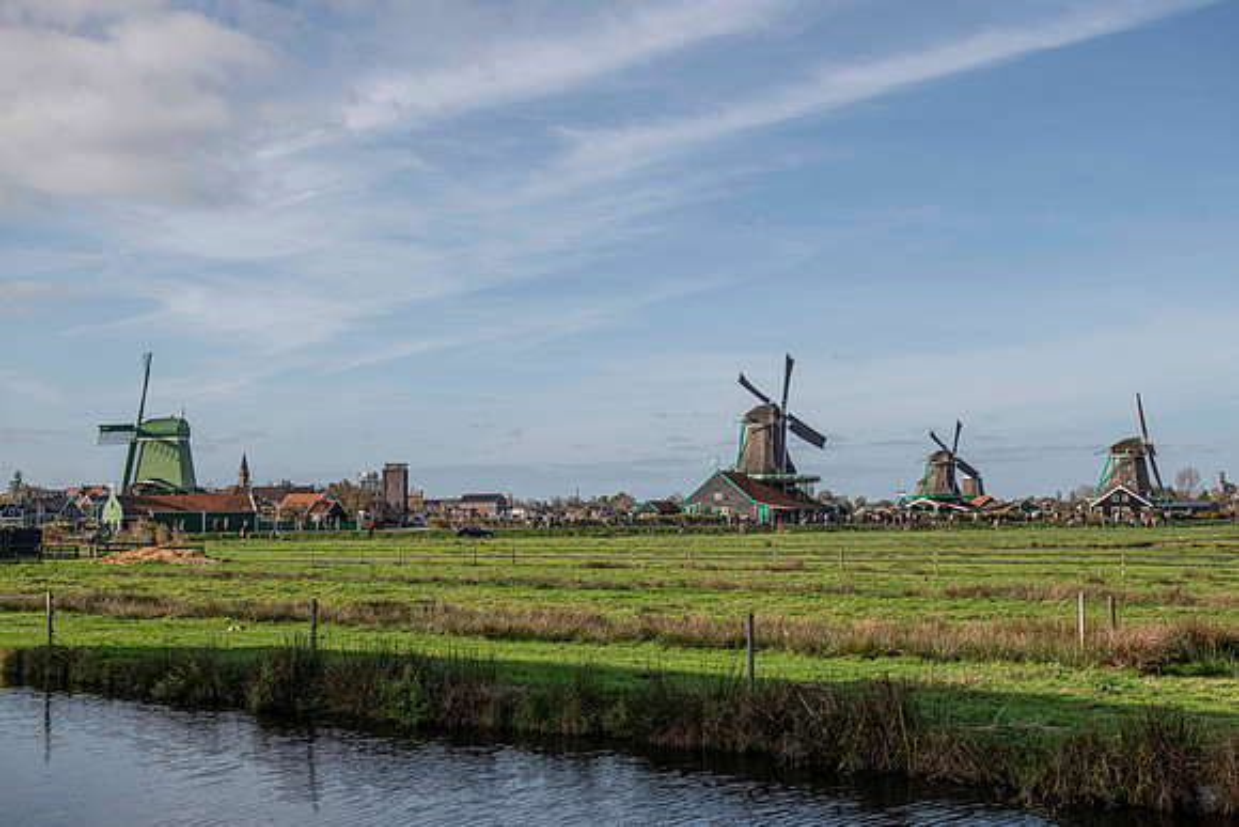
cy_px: 433
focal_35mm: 46
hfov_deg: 42.7
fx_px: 1586
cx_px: 649
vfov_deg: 29.2
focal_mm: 44
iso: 64
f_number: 5.6
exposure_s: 1/640
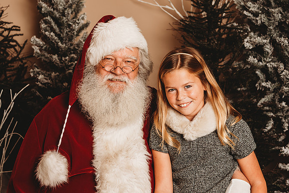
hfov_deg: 28.3
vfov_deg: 19.1
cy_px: 93
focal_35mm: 71
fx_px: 573
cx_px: 134
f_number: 4
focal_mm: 62
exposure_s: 1/160
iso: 100
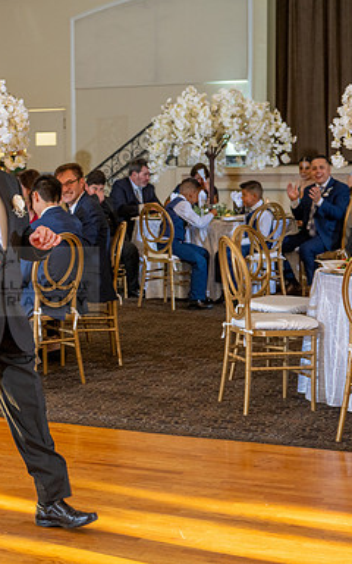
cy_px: 281
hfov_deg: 16.5
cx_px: -25
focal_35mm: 77
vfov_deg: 26.8
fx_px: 1182
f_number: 4
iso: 800
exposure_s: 1/80
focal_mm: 50
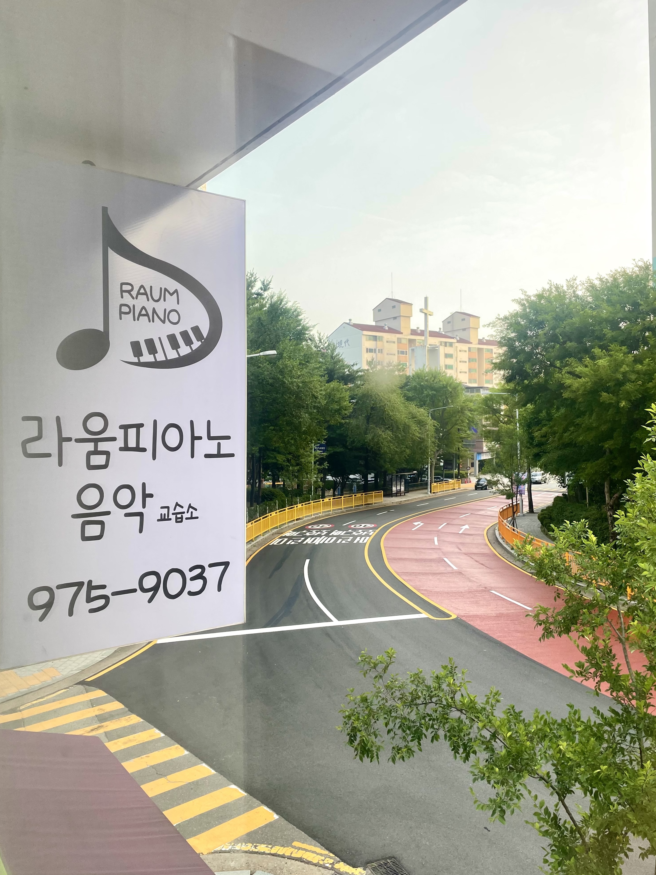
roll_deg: +1.4
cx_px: 328
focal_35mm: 26
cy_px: 438
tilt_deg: +0.6
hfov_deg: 53.1
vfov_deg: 67.3
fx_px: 657
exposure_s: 1/167
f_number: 1.6
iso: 32
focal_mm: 4.2
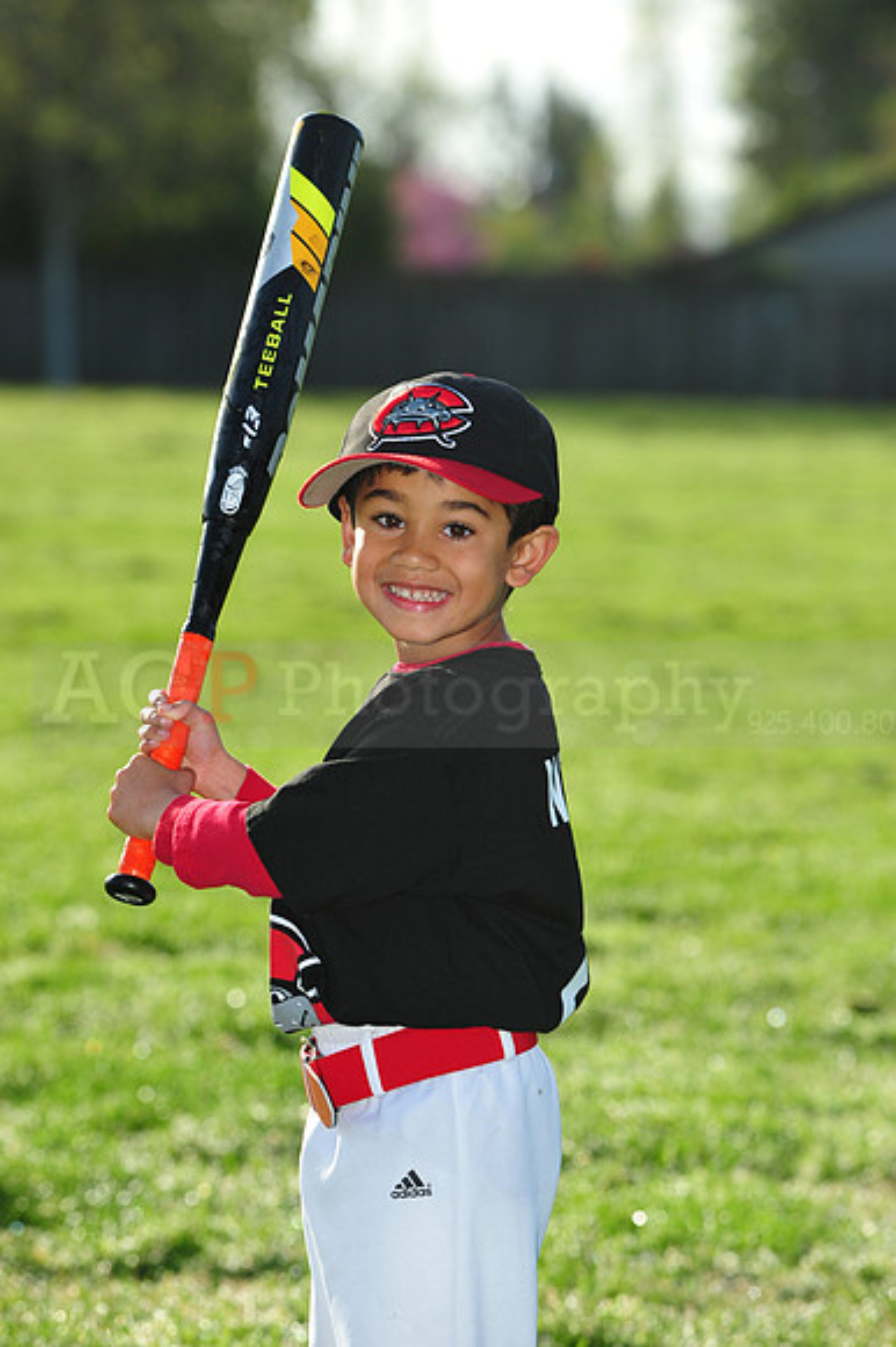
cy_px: 674
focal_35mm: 165
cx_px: 448
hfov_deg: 8.3
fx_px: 6167
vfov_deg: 12.5
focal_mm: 165
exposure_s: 1/800
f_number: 7.1
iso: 400
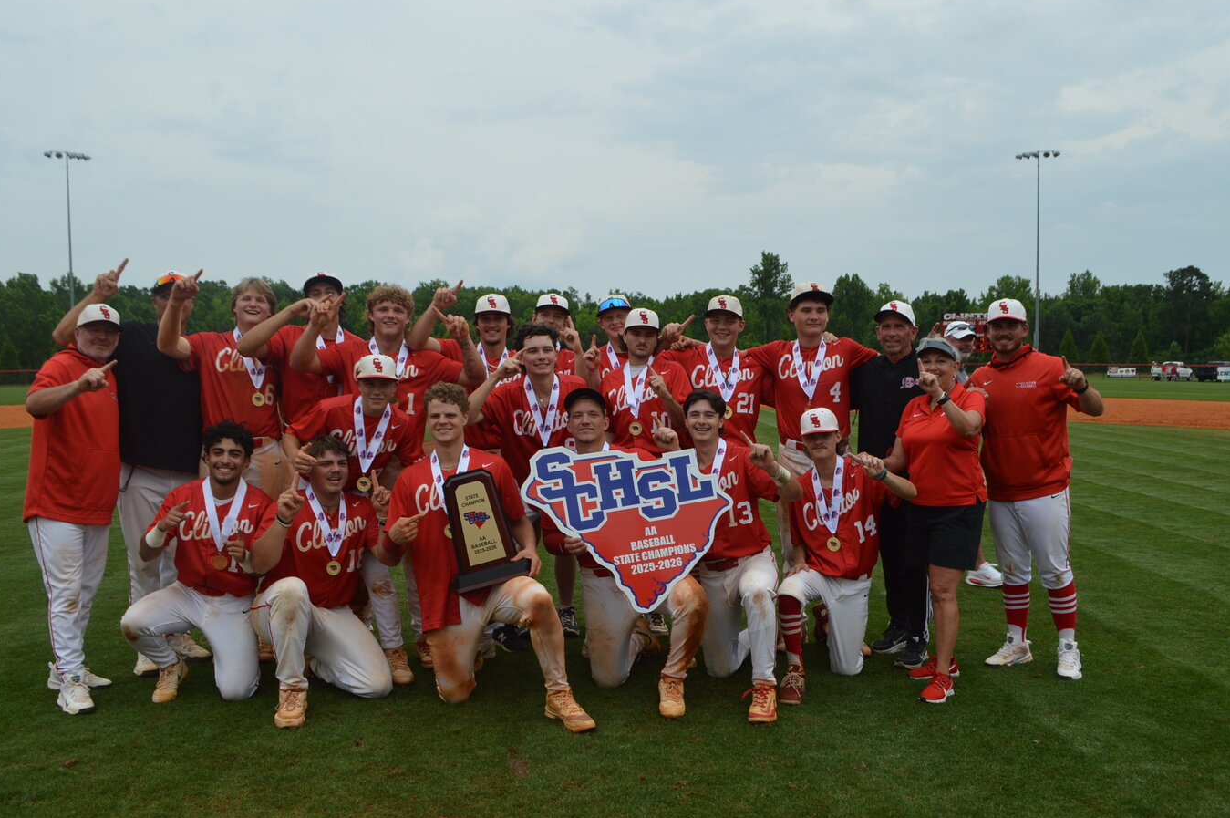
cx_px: 619
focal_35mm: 30
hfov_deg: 62.0
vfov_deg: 43.5
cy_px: 428
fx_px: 1024
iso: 100
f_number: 7.1
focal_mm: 18
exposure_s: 1/200
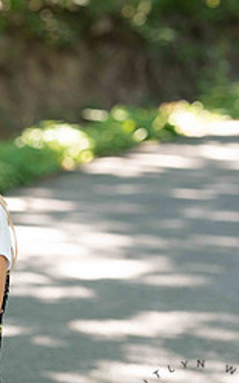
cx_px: -109
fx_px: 2439
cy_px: 246
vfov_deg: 9.0
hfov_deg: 5.6
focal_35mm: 234
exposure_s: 1/200
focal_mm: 98
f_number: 3.5
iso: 640
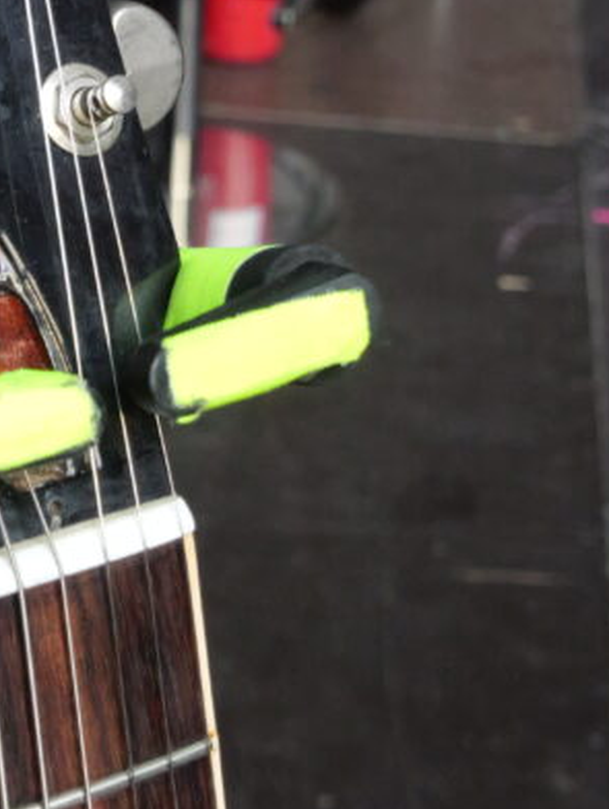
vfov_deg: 20.6
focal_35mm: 94
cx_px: -55
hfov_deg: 15.4
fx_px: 2200
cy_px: 140
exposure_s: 1/320
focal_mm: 18
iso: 3200
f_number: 5.6
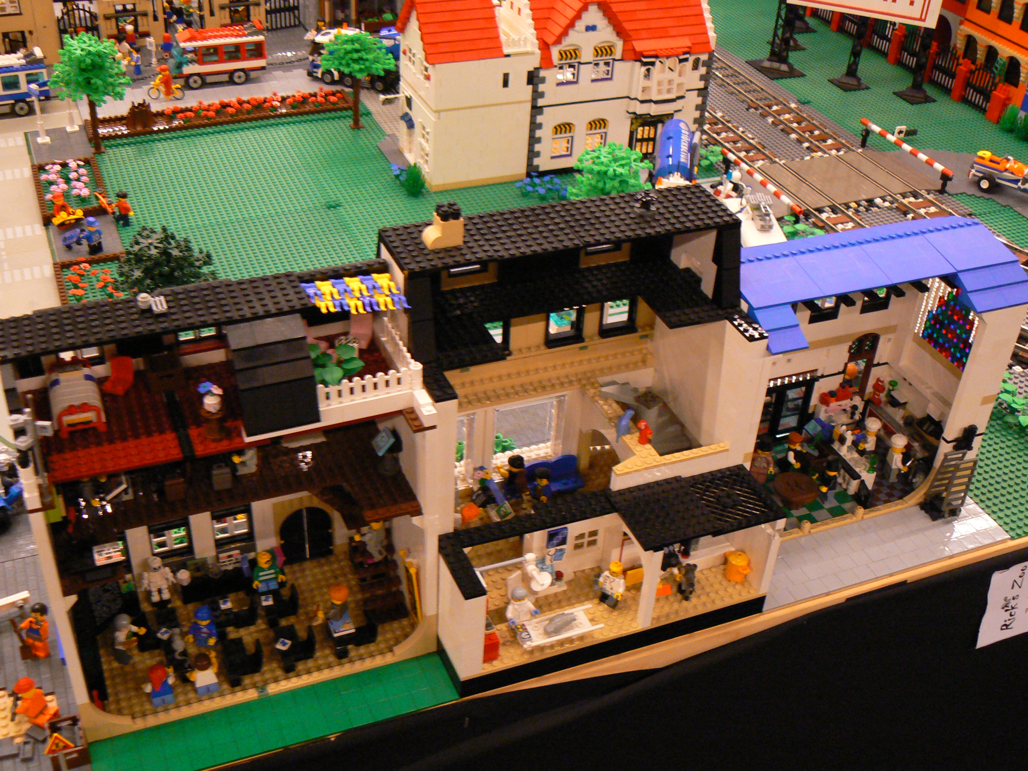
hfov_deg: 44.8
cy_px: 386
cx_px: 514
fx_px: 1247
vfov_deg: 34.3
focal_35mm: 42
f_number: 2.8
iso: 200
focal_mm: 7
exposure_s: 1/5
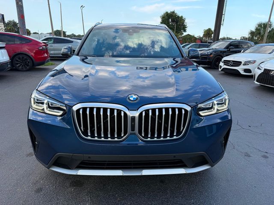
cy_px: 102
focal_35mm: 24
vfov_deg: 56.8
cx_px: 137
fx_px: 190
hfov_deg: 71.6
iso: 100
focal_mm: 6.76
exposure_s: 1/1018
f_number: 1.78
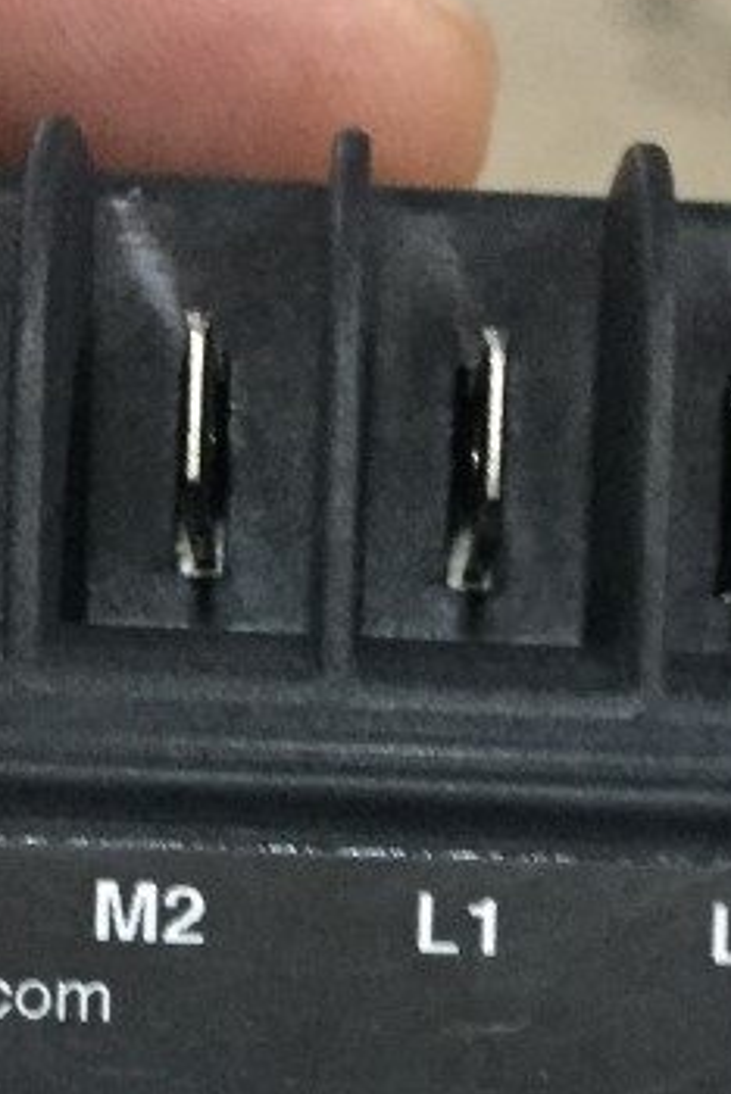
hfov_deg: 14.7
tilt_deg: -48.4
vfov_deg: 20.9
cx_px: 440
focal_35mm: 93
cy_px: 1188
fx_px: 2827
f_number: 2.2
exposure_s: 1/17
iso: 500
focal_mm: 4.15
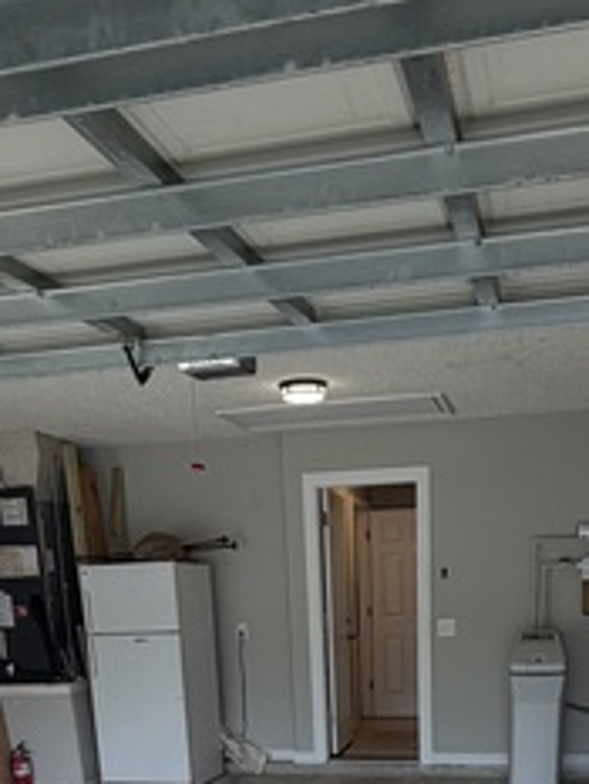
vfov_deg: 39.1
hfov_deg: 35.9
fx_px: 907
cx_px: 343
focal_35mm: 40
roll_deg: +0.4
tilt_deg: -14.3
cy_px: 846
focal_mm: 2.22
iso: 40
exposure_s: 1/159
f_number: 2.2
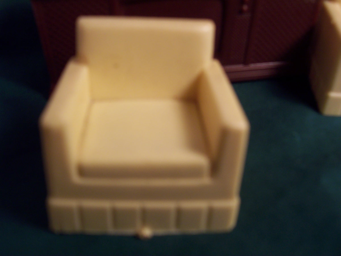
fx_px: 364
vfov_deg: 38.7
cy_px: 128
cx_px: 170
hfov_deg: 50.1
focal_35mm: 37
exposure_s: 1/180
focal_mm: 5.6
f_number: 2.8
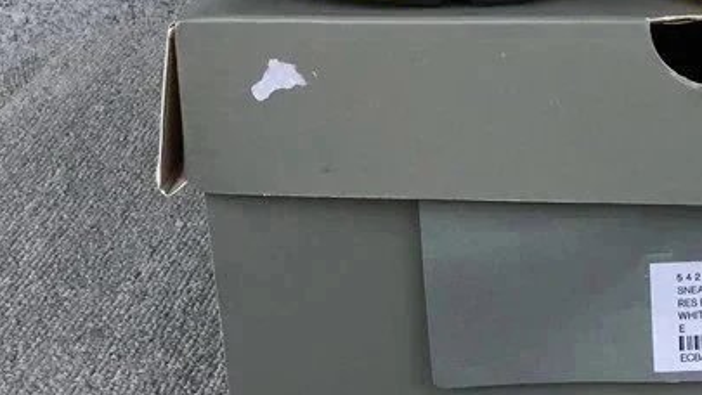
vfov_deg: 15.6
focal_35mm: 75
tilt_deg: -18.2
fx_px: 1396
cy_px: -70
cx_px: 718
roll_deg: -0.5
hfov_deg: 26.6
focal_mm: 3.3
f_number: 2.4
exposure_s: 1/463
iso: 25
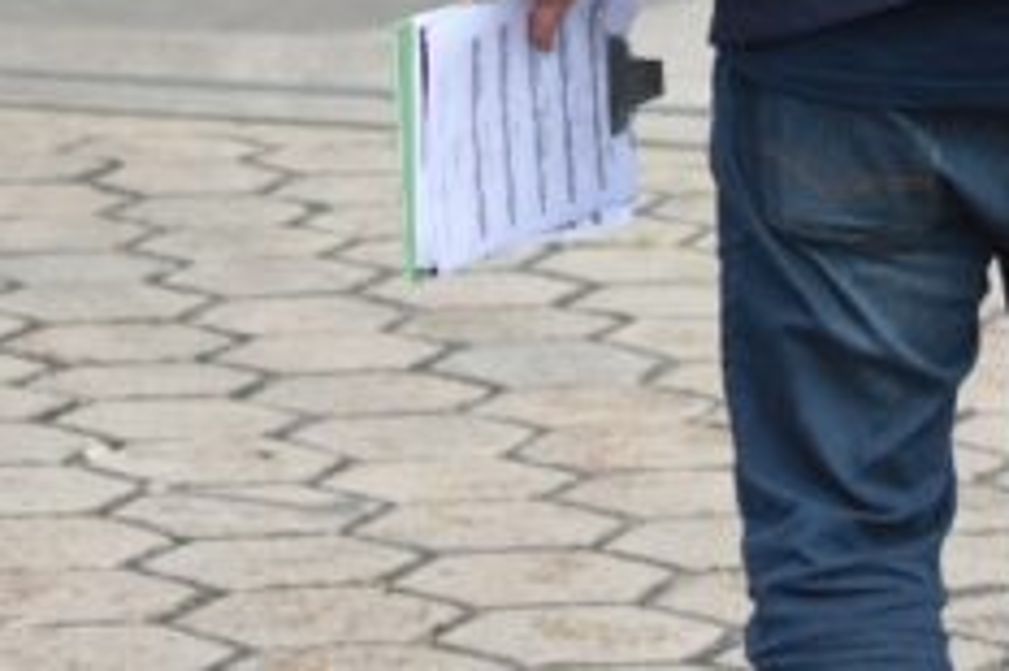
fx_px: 6447
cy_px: -554
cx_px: 948
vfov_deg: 5.8
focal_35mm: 230
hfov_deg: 8.9
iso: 100
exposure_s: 1/3200
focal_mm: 35
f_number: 1.8
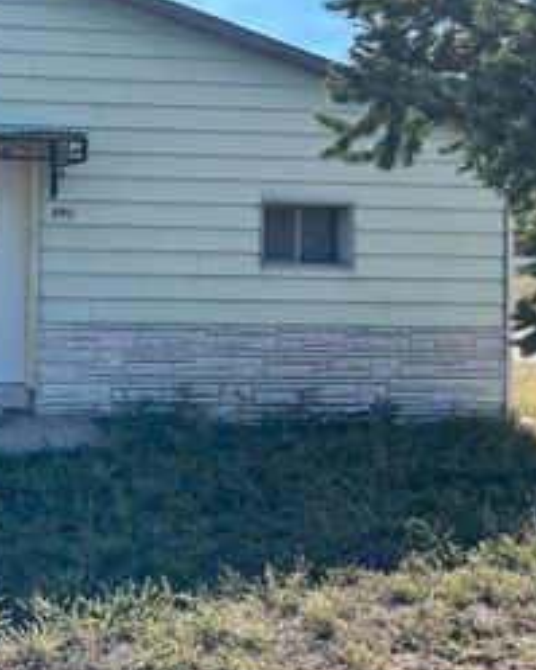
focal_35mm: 47
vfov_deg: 39.1
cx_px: -13
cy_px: 219
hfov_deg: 29.7
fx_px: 933
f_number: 1.78
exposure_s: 1/3356
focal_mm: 6.86
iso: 80
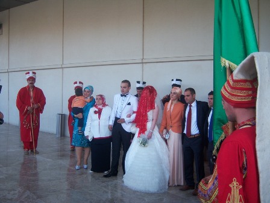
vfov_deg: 39.7
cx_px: 135
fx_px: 281
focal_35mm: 36
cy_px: 102
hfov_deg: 51.4
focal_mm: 7.5
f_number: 2.8
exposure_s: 1/60
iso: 80
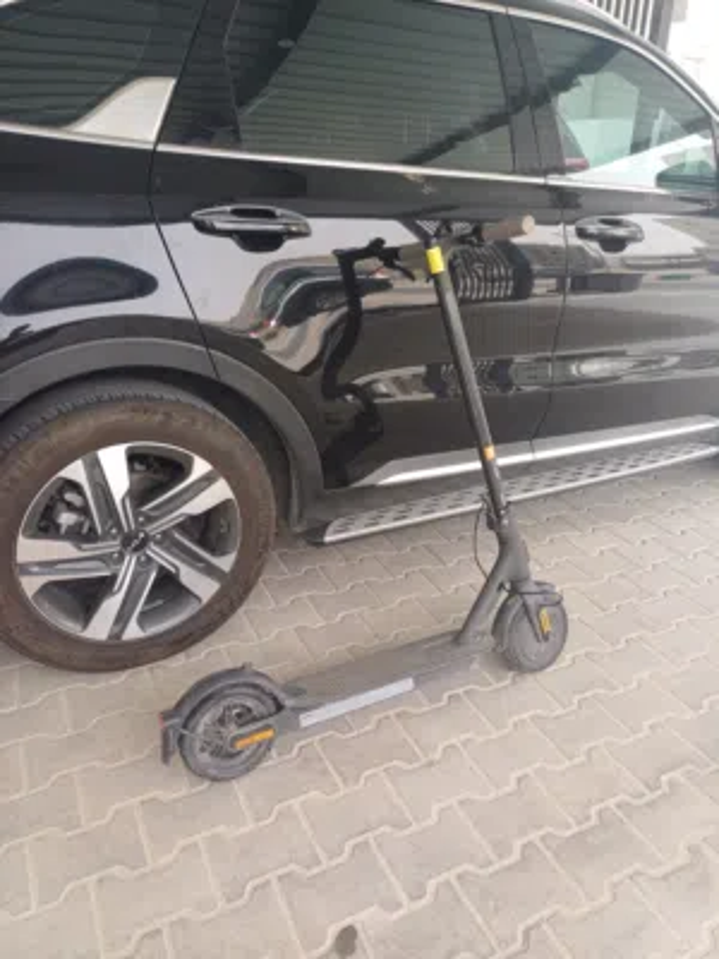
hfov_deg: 54.9
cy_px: 480
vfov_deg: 69.4
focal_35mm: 25
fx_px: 692
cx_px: 360
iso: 50
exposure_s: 1/110
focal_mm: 4.65
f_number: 1.8
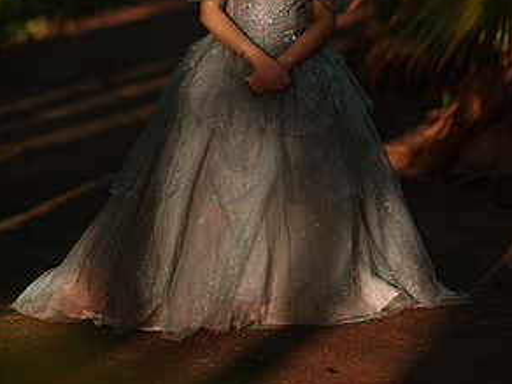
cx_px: 260
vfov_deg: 7.4
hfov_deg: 9.9
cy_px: 32
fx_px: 2958
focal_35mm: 200
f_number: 1.8
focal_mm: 135
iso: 100
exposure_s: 1/3200
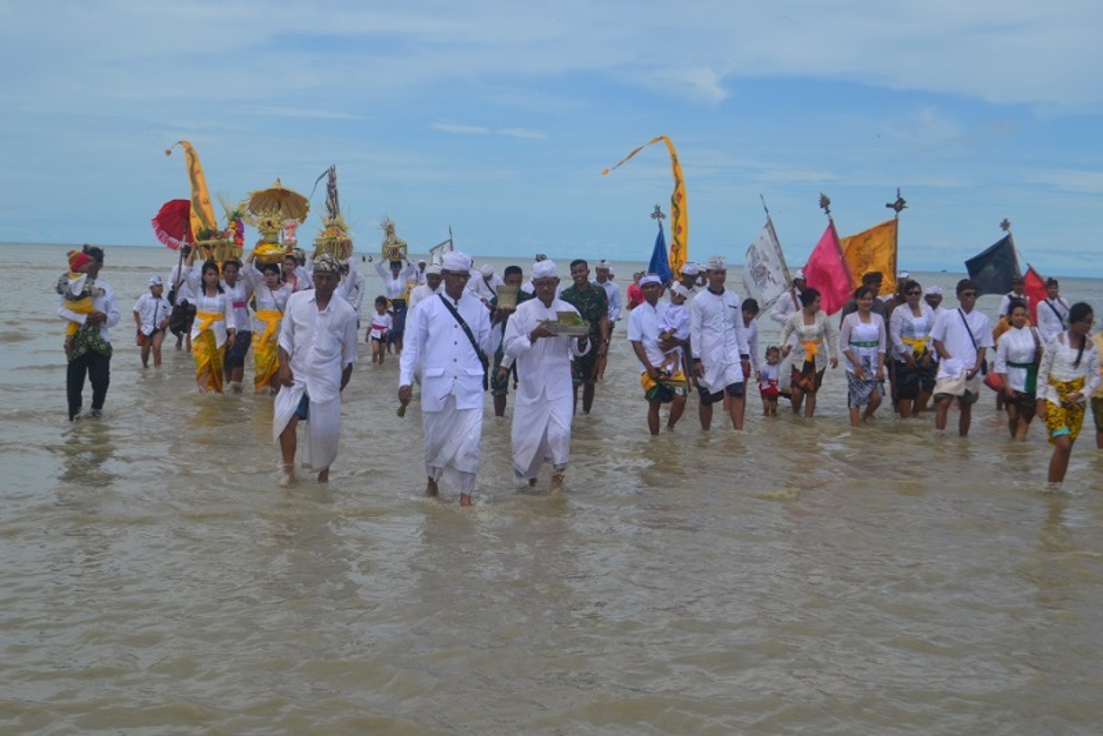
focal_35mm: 48
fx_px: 1471
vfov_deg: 28.1
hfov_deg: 41.1
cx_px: 552
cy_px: 368
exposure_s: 1/320
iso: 100
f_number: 9
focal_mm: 32
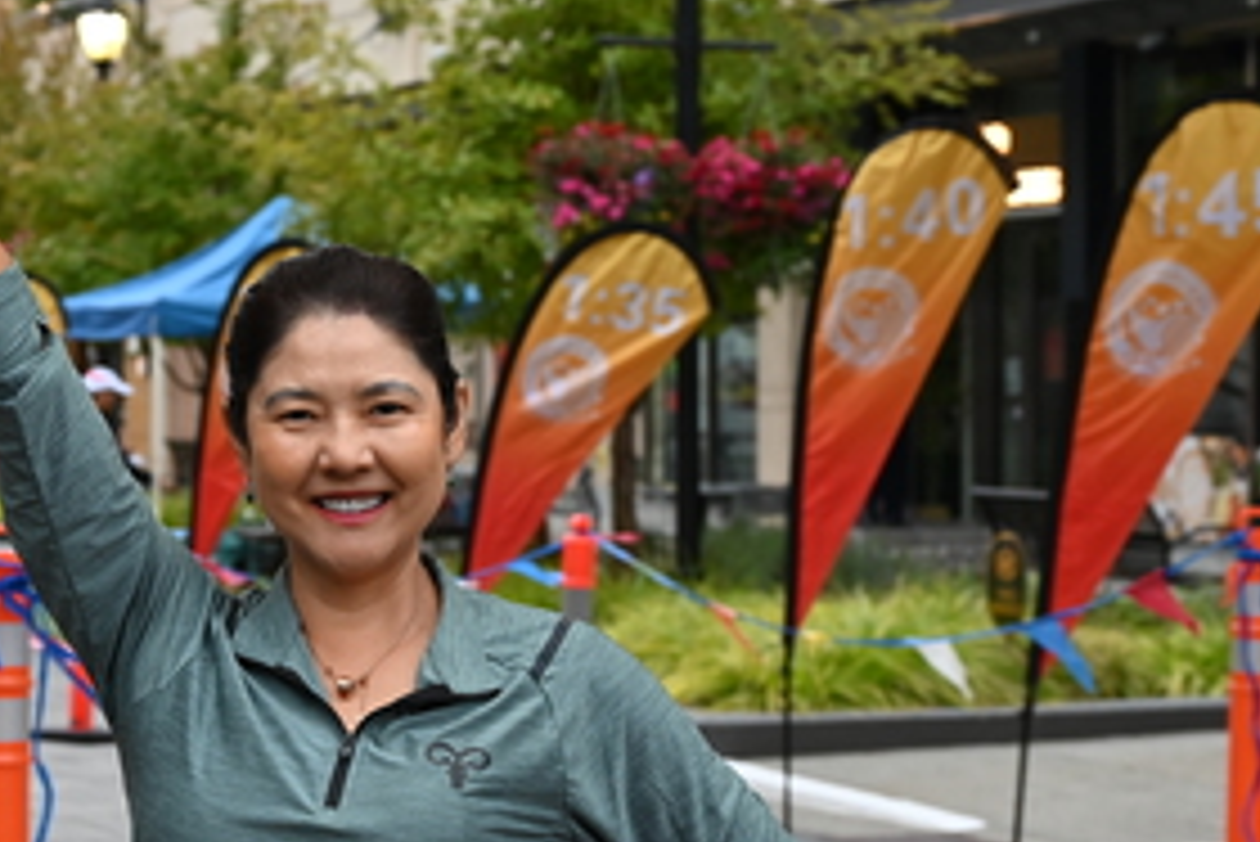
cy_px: 466
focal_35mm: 108
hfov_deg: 18.8
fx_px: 3782
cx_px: 369
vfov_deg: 12.7
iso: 800
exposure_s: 1/125
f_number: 5.6
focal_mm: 55
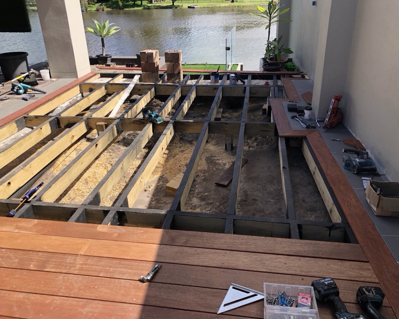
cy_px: 156
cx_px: 200
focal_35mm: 30
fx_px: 354
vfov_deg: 48.5
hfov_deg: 58.8
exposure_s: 1/1116
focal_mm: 3.99
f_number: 1.8
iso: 20
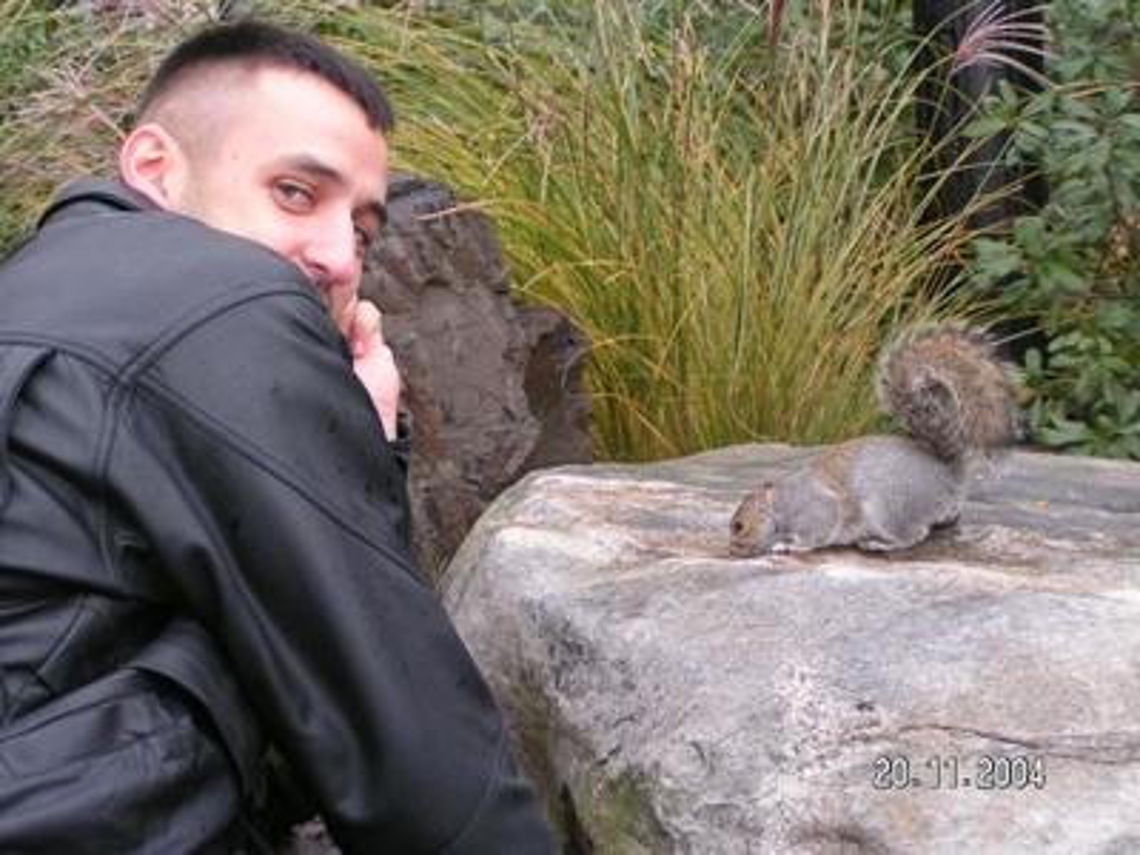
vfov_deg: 16.2
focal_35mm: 91
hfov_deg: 21.5
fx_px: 2997
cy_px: 428
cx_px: 570
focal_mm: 13.9
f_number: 3.2
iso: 160
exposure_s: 1/100
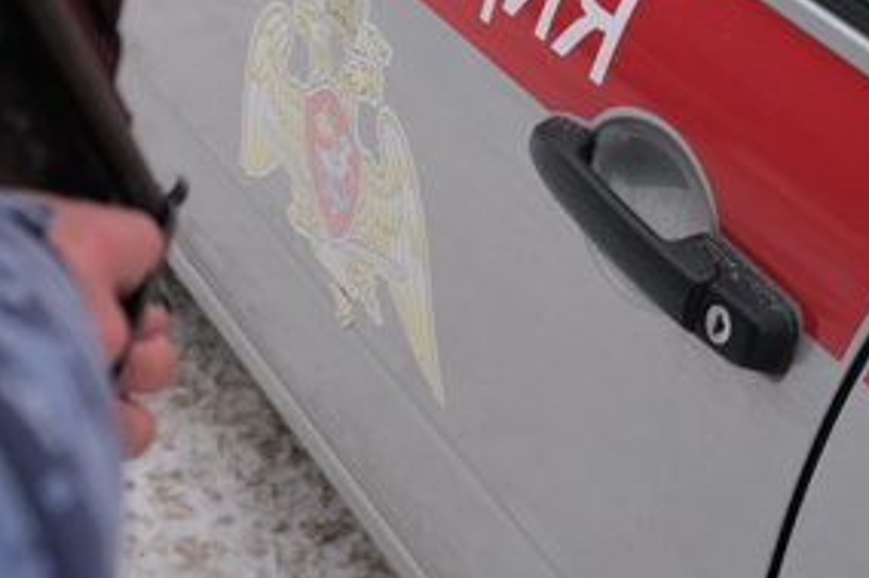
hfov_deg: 20.5
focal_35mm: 95
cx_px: -80
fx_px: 2292
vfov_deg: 14.4
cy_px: 294
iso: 160
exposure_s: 1/340
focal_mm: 24.3
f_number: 3.6
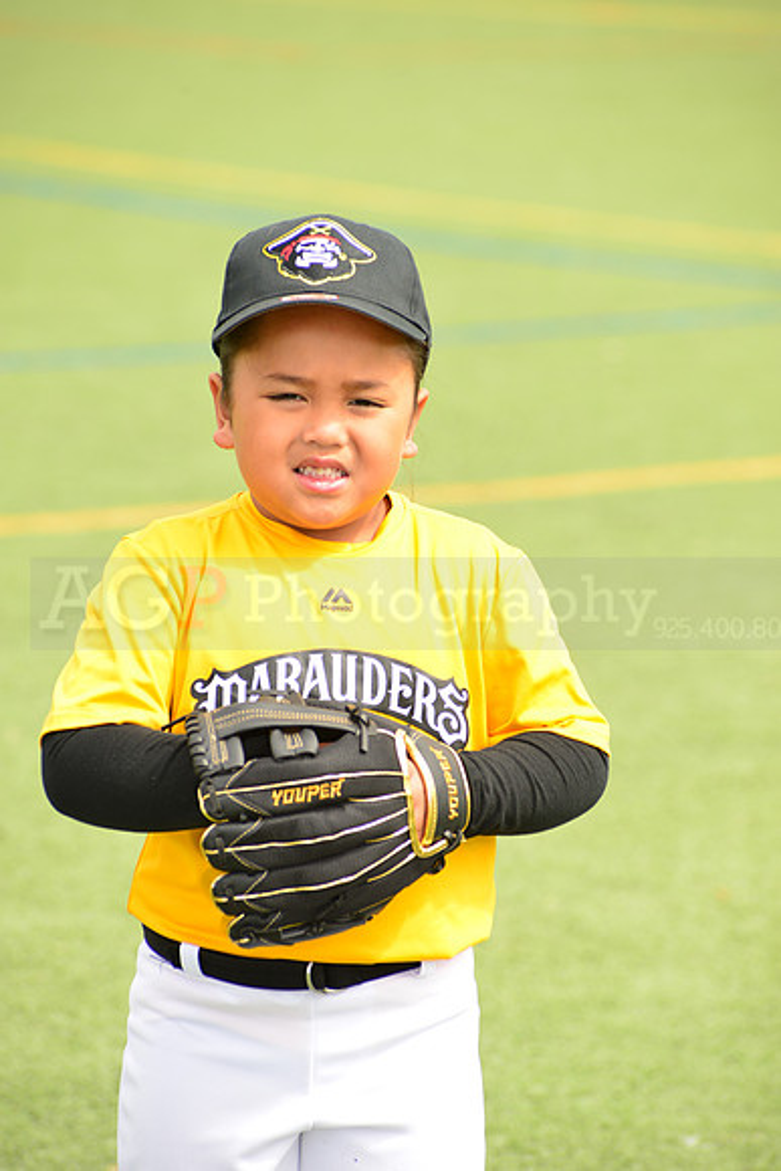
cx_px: 390
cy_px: 586
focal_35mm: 200
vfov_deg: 10.3
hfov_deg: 6.9
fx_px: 6504
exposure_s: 1/250
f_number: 8
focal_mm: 200
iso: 200
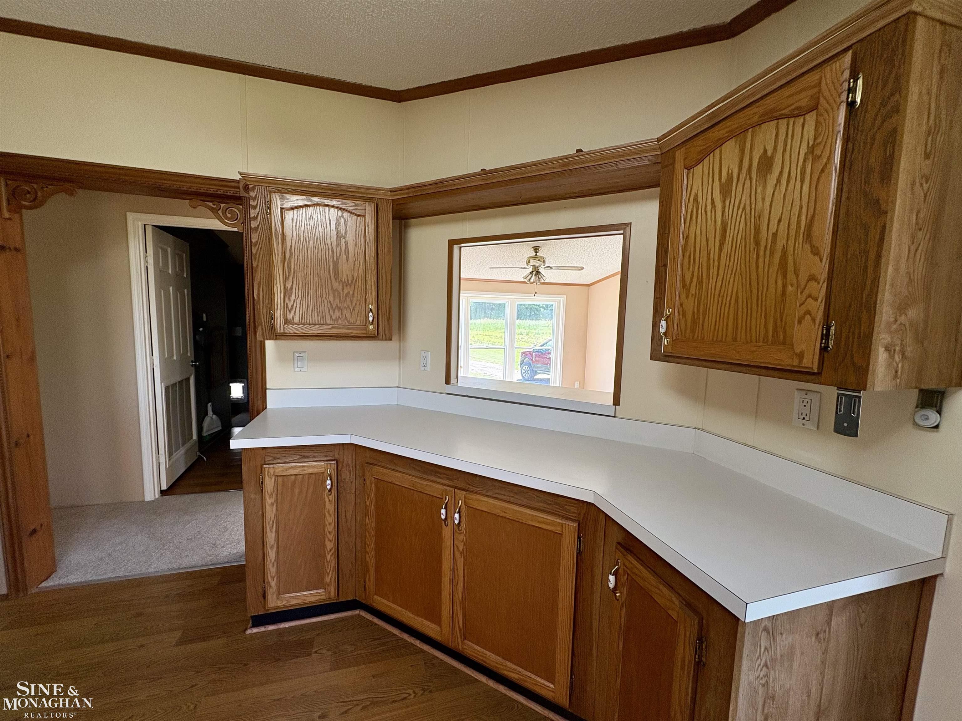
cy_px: 360
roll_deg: -1.0
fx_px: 389
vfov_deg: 85.7
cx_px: 481
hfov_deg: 102.1
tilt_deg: -5.8
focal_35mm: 14
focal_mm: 2.22
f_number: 2.2
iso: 64
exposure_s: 1/126
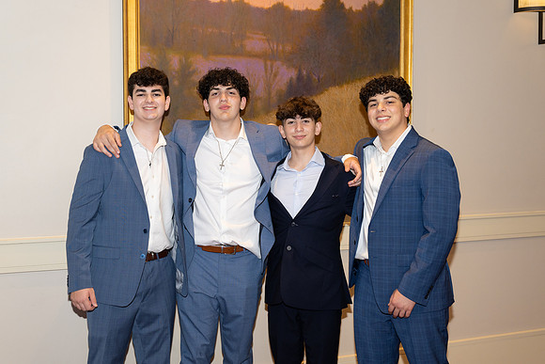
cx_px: 272
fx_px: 757
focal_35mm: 50
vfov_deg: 27.0
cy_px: 182
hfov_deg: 39.6
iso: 800
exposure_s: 1/100
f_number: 5.6
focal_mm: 50
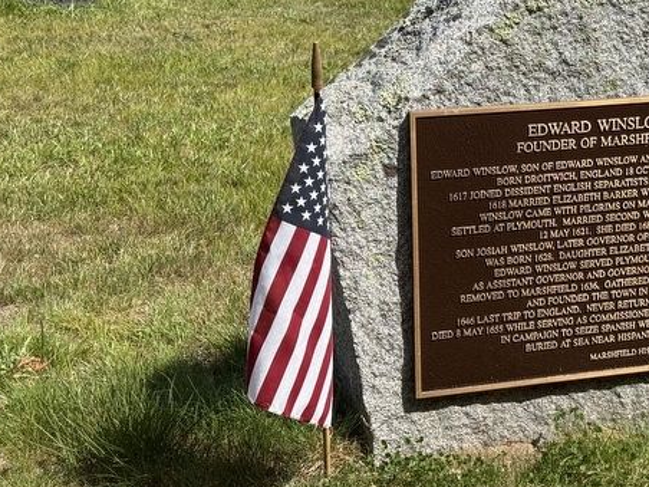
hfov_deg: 22.7
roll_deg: -0.2
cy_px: 152
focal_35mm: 85
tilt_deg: -13.4
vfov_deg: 17.3
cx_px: 510
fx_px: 1594
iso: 64
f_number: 1.78
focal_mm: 6.76
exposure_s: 1/4098
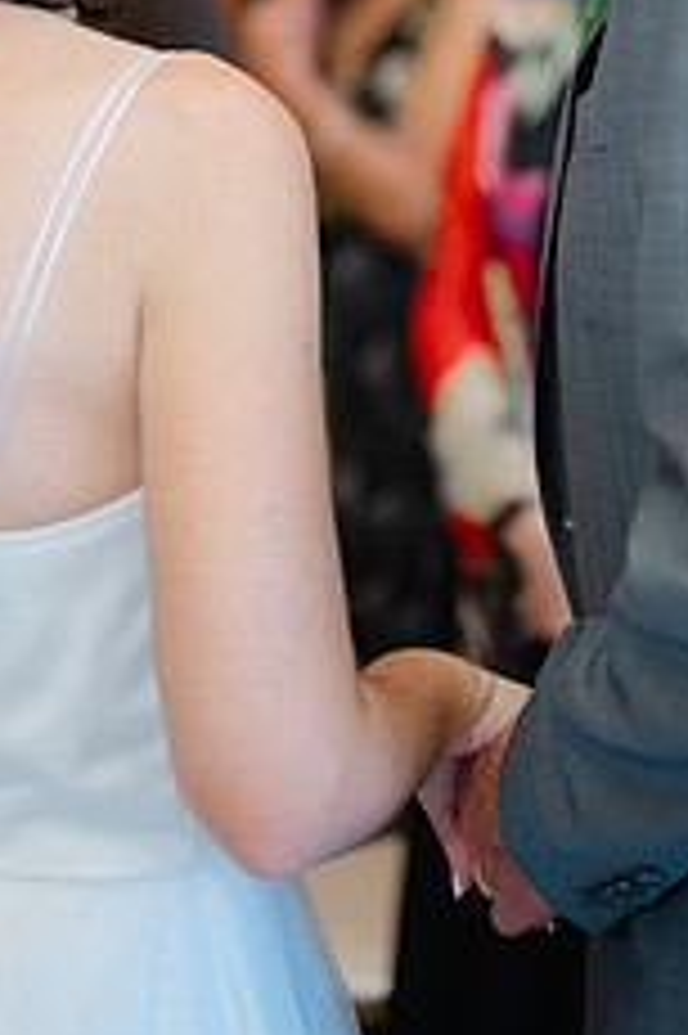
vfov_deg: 20.5
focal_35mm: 98
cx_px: 454
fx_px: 2813
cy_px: 130
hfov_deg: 13.9
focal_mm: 50
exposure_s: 1/125
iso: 320
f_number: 1.8
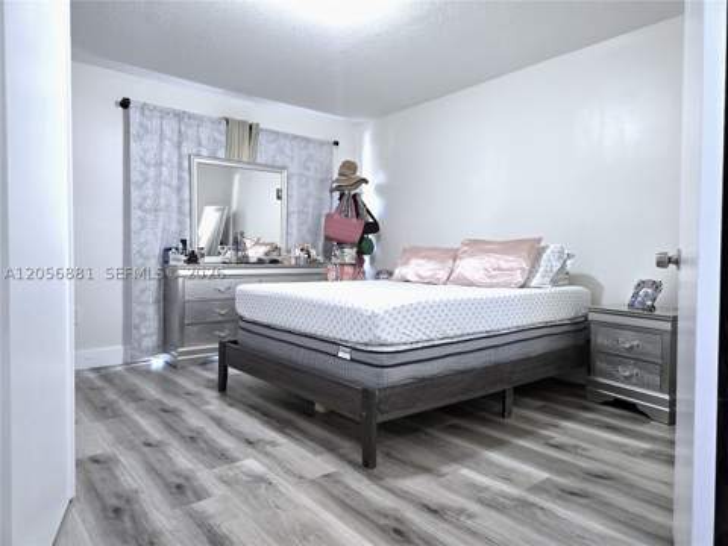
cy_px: 273
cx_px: 364
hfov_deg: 73.9
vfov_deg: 58.9
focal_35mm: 23
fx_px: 484
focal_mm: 5.4
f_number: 1.8
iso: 640
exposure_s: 1/120
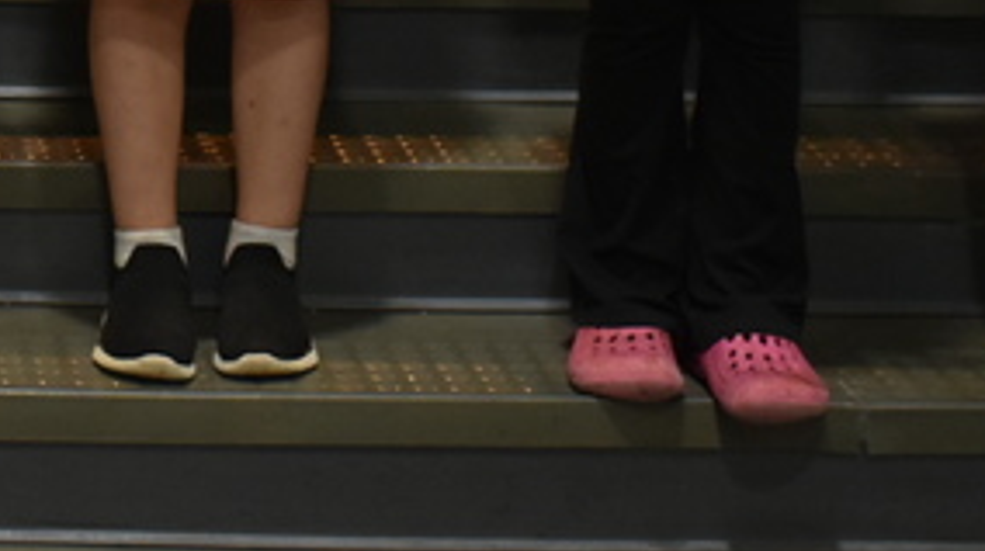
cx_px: -239
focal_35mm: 142
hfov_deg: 14.6
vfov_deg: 8.1
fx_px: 3702
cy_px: -549
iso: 900
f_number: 4
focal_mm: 25
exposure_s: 1/40
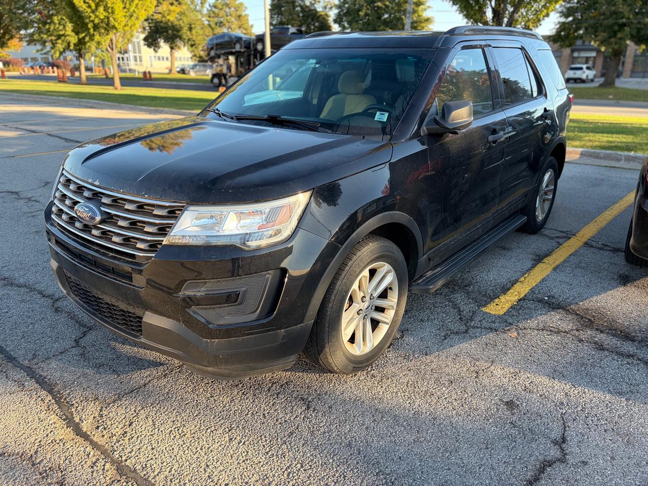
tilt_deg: -20.2
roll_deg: +0.8
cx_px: 324
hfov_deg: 67.3
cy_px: 243
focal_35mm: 26
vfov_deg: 53.1
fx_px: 487
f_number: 1.6
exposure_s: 1/414
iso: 64
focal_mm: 5.96
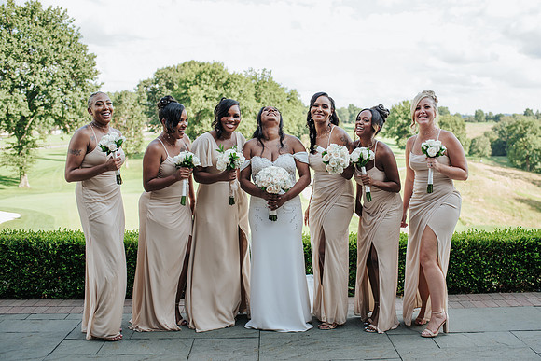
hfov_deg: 47.8
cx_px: 306
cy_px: 167
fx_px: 608
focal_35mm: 40
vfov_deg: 33.0
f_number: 2.8
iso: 100
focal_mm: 35
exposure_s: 1/250
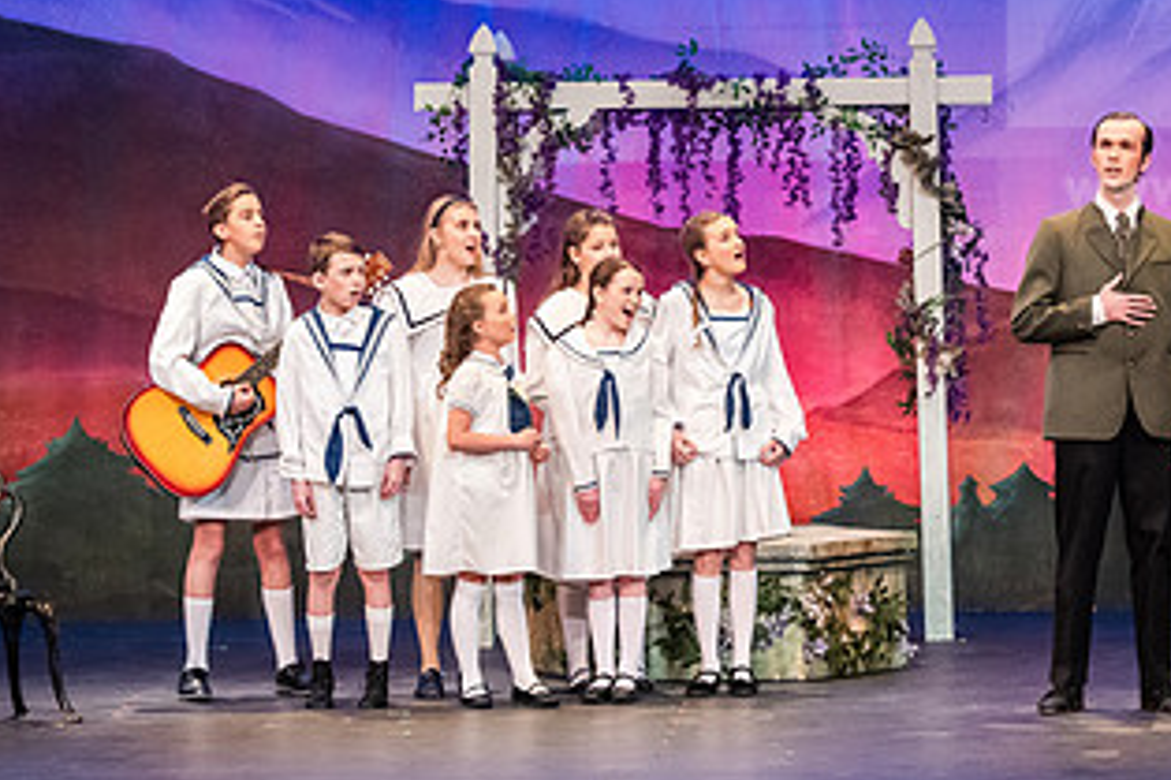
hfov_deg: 12.1
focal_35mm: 170
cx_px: 895
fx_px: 5527
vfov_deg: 8.1
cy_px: 267
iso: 4000
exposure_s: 1/250
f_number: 3.2
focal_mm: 92
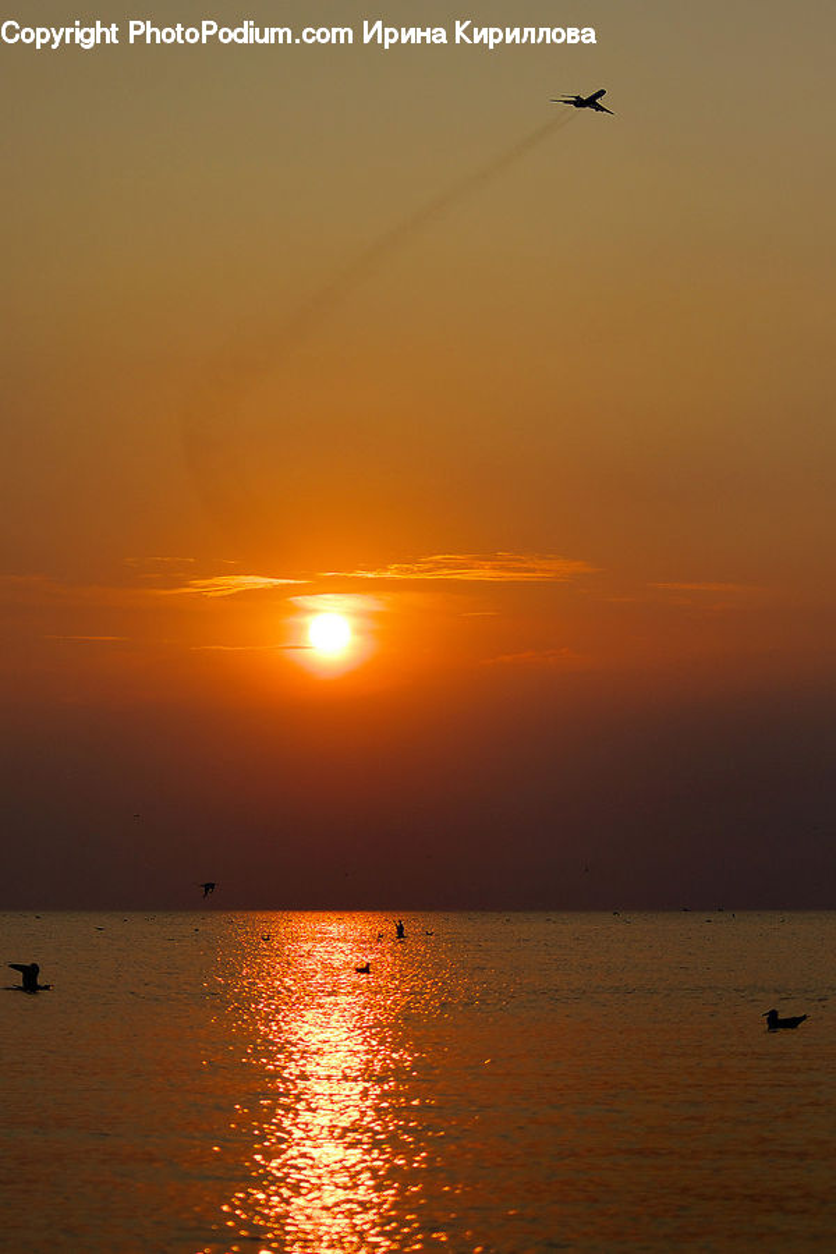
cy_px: 627
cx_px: 418
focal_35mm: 94
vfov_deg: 21.6
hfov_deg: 14.5
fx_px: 3291
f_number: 4
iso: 200
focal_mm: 63
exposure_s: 1/4000
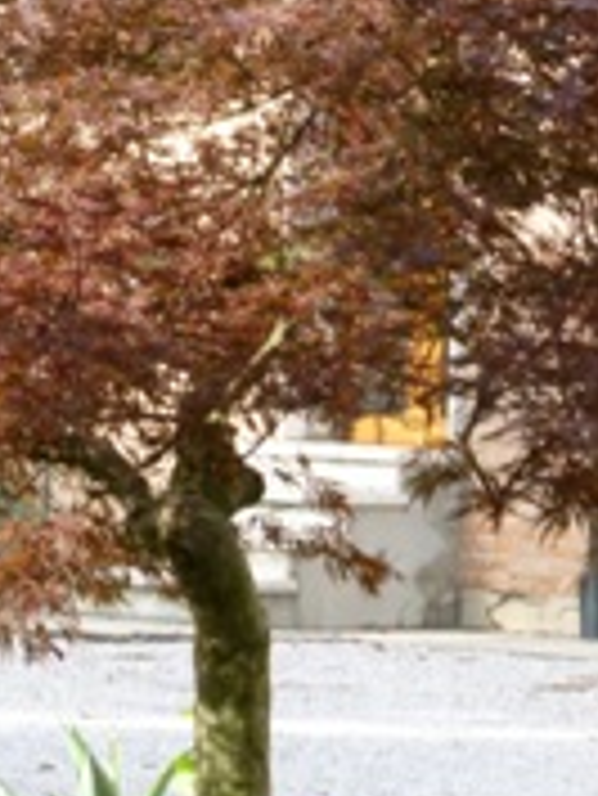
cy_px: -45
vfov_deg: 3.9
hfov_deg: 2.9
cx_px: -67
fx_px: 11618
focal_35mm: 505
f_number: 5.9
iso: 320
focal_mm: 40
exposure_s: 1/125
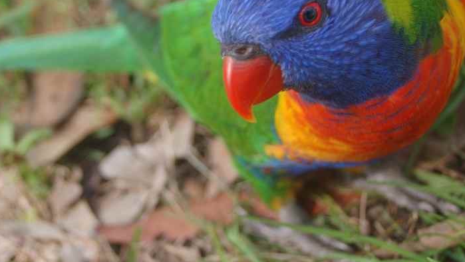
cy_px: 73
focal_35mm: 115
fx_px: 1418
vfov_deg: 10.5
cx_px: 185
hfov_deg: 18.6
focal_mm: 50
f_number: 5.6
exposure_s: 1/125
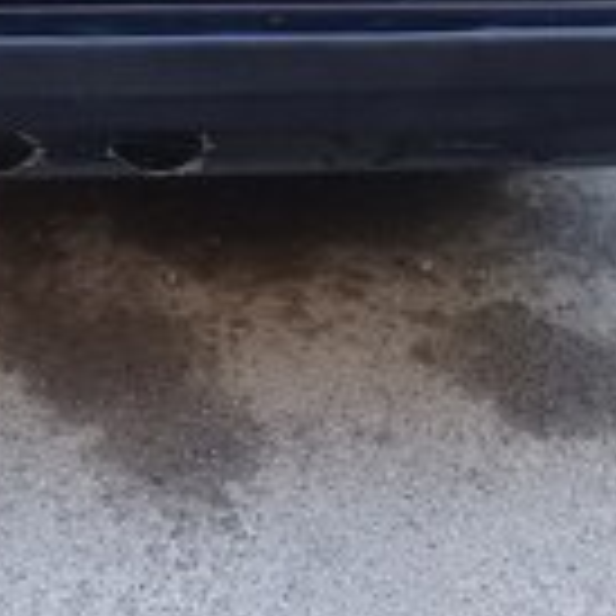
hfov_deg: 17.5
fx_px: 1993
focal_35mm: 99
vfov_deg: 16.6
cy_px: -175
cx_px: 193
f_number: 2.2
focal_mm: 3.3
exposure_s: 1/100
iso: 64
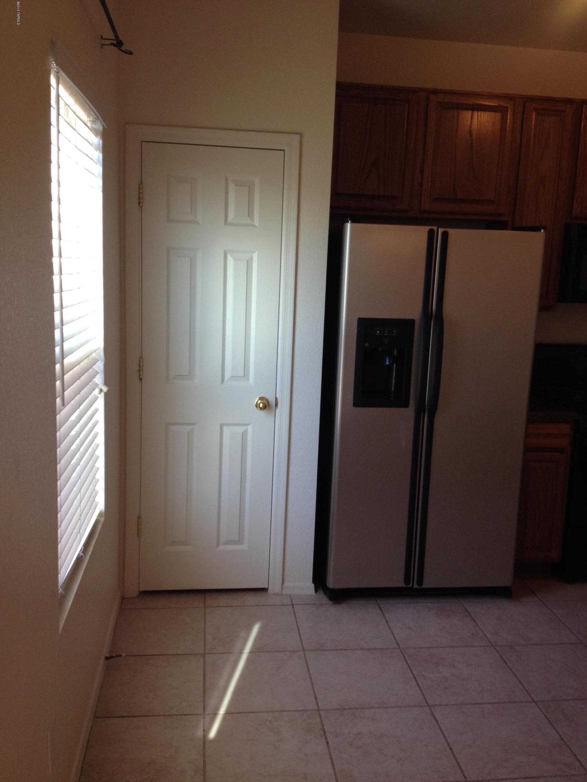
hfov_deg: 40.7
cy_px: 391
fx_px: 791
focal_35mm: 35
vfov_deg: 52.6
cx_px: 294
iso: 50
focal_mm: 4.28
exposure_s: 1/60
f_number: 2.4
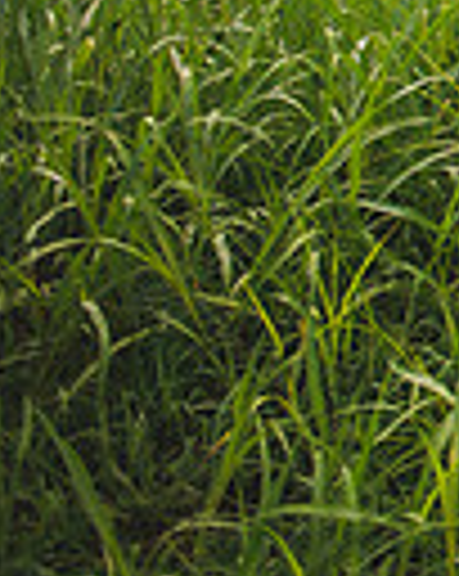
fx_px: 1736
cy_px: -173
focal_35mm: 102
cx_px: 1246
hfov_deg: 11.3
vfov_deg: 17.6
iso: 100
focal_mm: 24
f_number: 2.8
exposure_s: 1/500
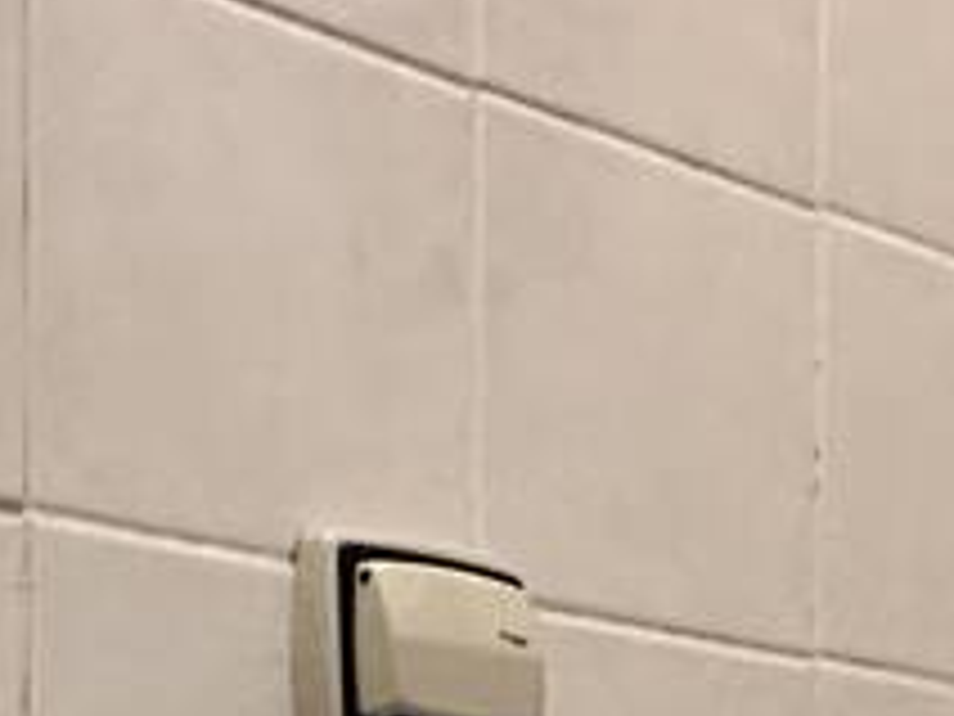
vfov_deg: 14.0
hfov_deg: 20.5
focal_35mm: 95
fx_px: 2618
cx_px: 706
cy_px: 1243
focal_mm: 2.22
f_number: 2.2
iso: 640
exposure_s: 1/60
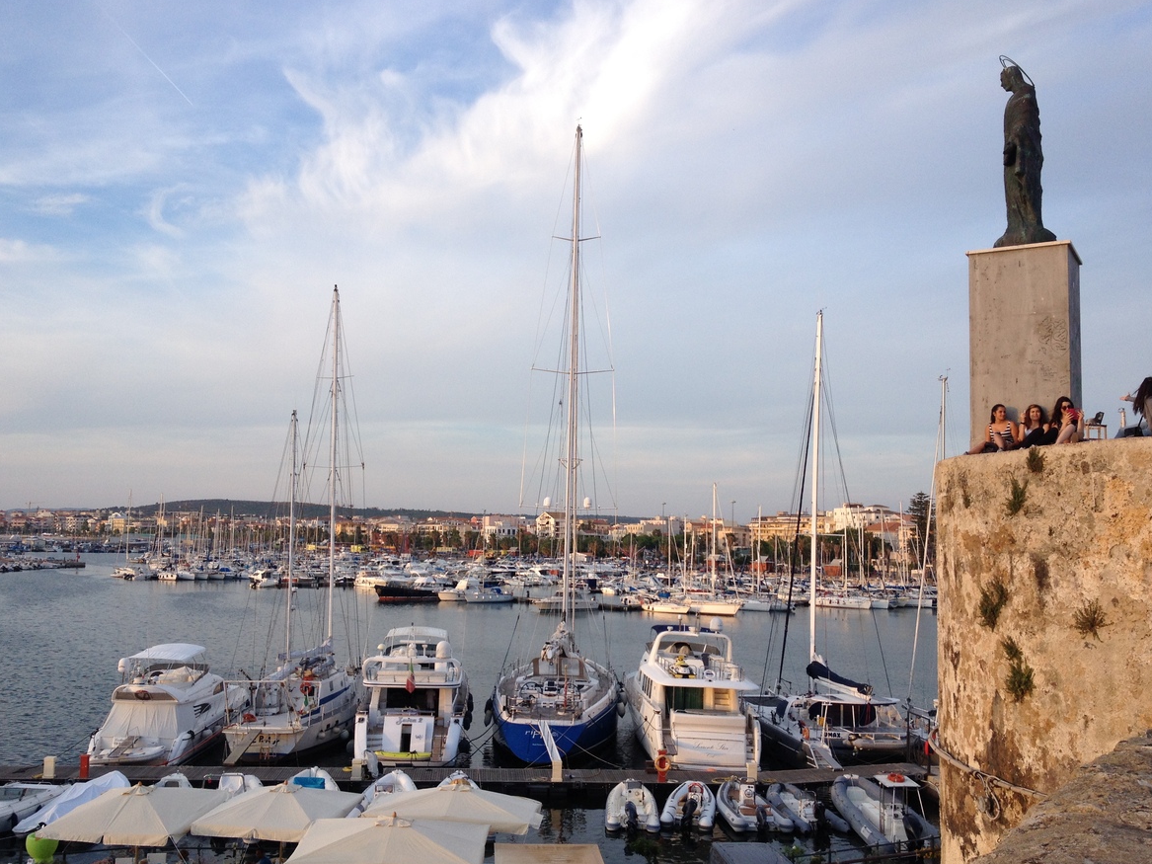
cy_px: 432
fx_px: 1198
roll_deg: -1.3
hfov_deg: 51.4
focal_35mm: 36
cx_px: 567
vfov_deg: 39.7
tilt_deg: +2.9
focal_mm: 4.28
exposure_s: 1/345
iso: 50
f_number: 2.4
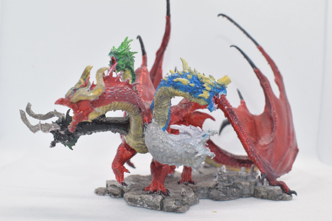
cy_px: 110
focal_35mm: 44
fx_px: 401
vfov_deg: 30.9
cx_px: 166
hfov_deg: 45.0
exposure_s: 1/125
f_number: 11
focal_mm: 29
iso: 800
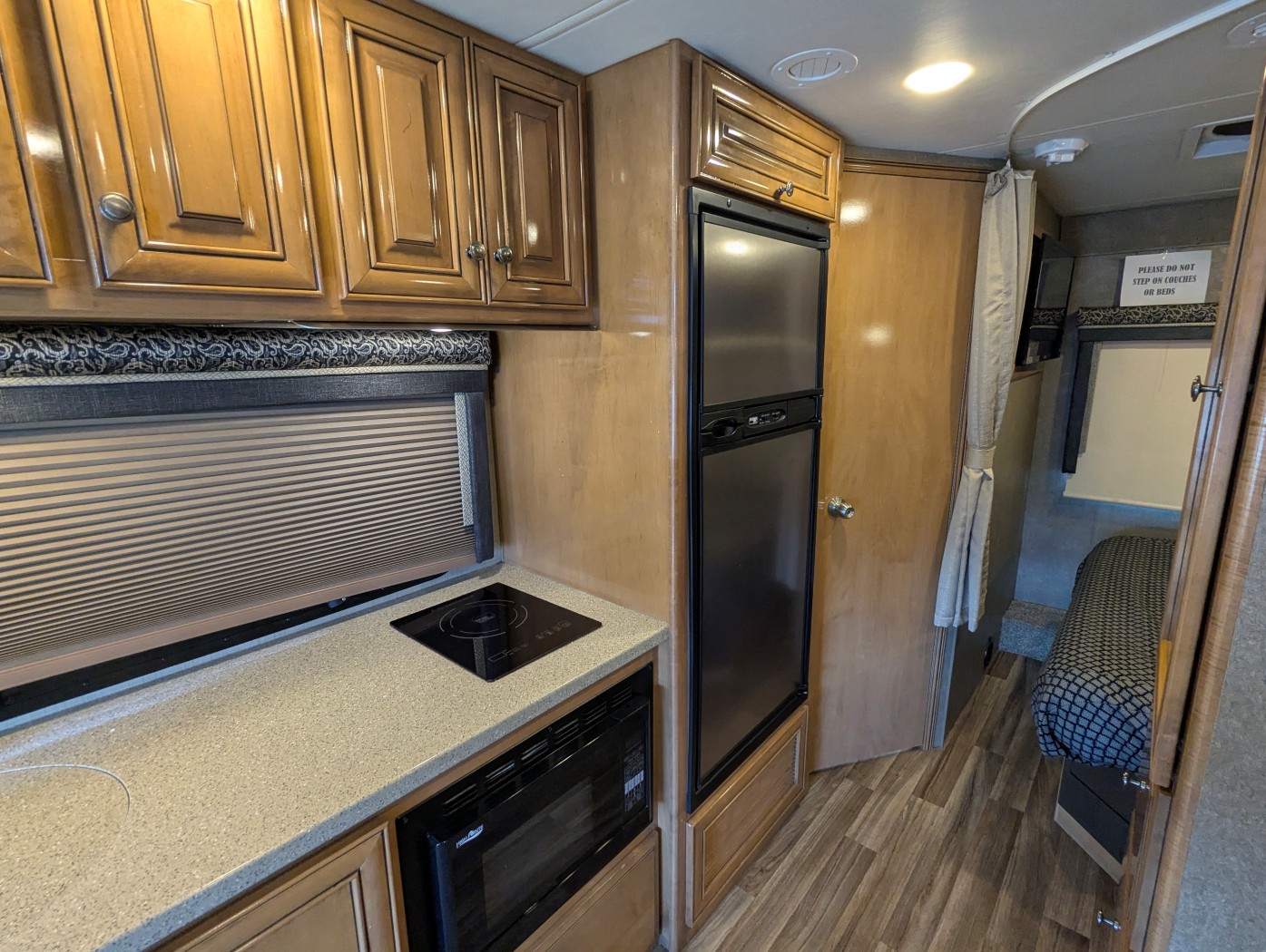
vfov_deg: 78.2
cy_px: 476
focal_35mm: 16
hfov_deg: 94.4
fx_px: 586
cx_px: 633
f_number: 2.2
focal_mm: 2.35
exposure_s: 1/51.4
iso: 286
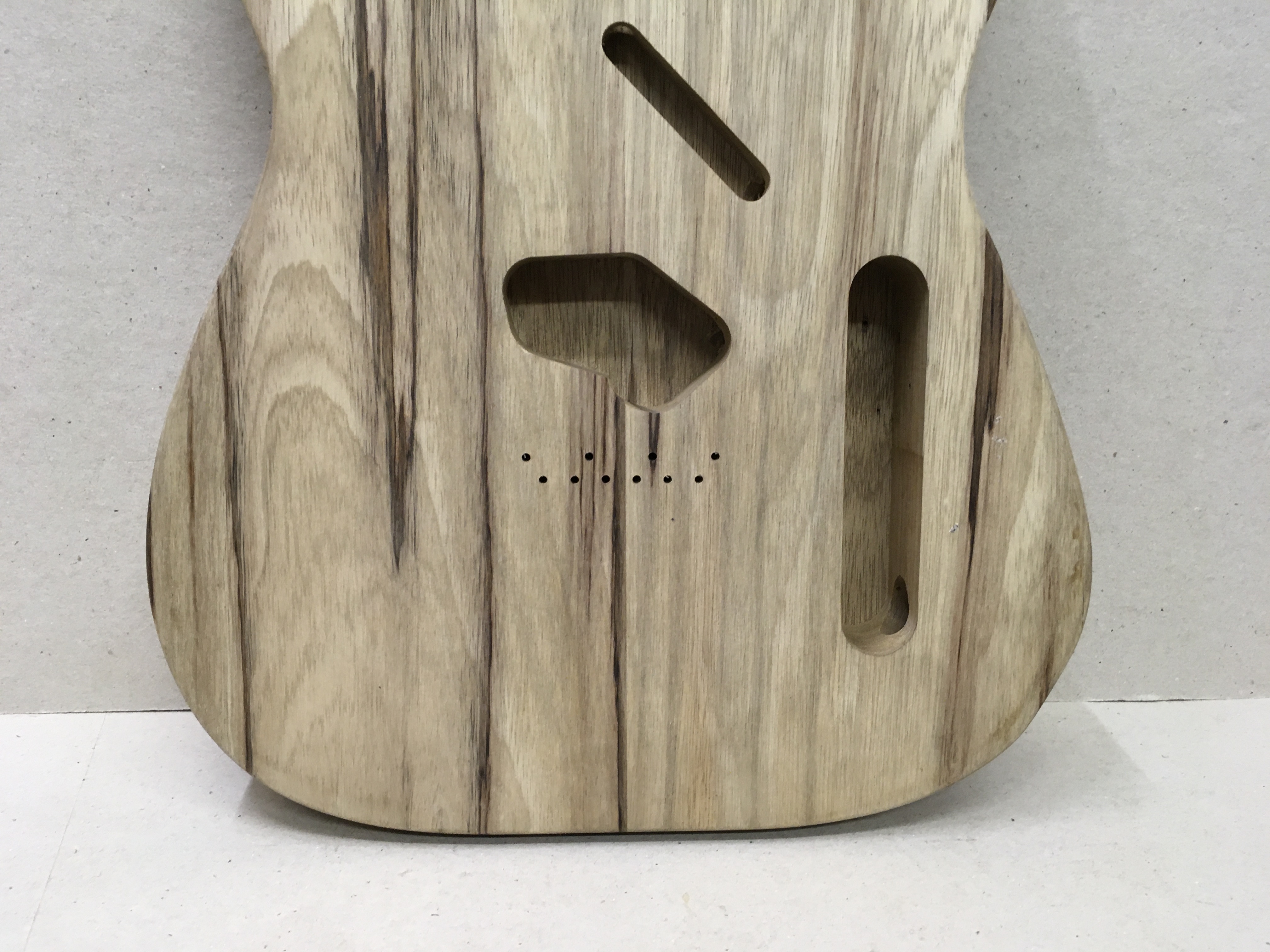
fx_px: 1064
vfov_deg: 48.2
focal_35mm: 29
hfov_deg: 61.7
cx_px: 635
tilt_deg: -17.9
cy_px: 476
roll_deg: -2.9
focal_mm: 4.15
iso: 125
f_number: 2.2
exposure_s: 1/33
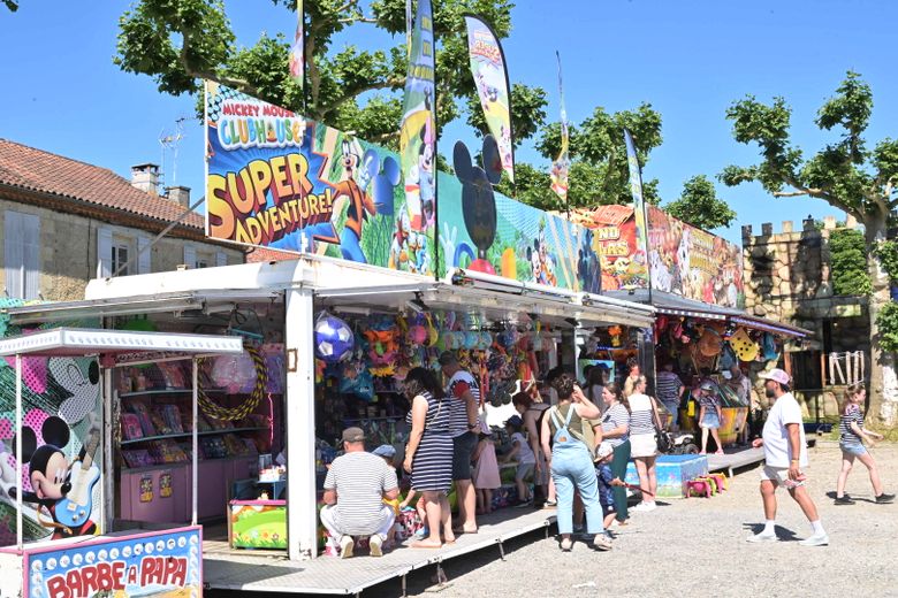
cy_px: 299
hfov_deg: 47.4
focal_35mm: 41
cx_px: 449
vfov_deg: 32.6
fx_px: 1023
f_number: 20
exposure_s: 1/200
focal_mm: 41
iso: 500
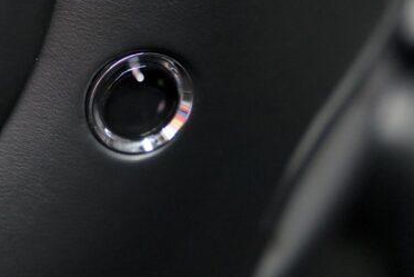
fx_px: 1657
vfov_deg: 9.5
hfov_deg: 14.2
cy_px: 97
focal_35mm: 144
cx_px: 140
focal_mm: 70
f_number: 2.8
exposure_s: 1/80
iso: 4000
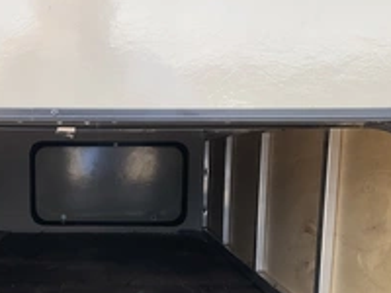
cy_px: 268
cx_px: 98
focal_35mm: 58
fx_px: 655
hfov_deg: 32.6
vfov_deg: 24.5
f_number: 1.8
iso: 25
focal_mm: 3
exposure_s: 1/199
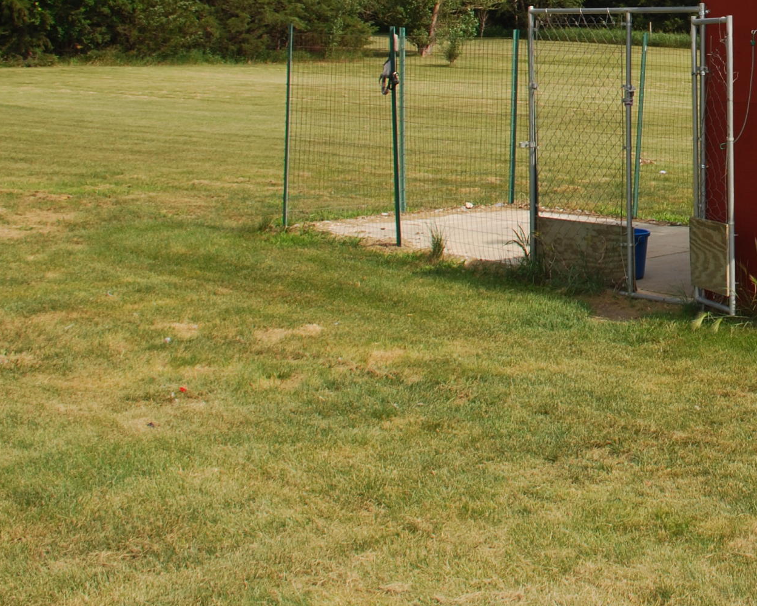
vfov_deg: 24.0
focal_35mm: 61
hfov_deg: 28.2
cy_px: 21
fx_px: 1366
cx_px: 835
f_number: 7.1
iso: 100
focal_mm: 18
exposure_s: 1/200
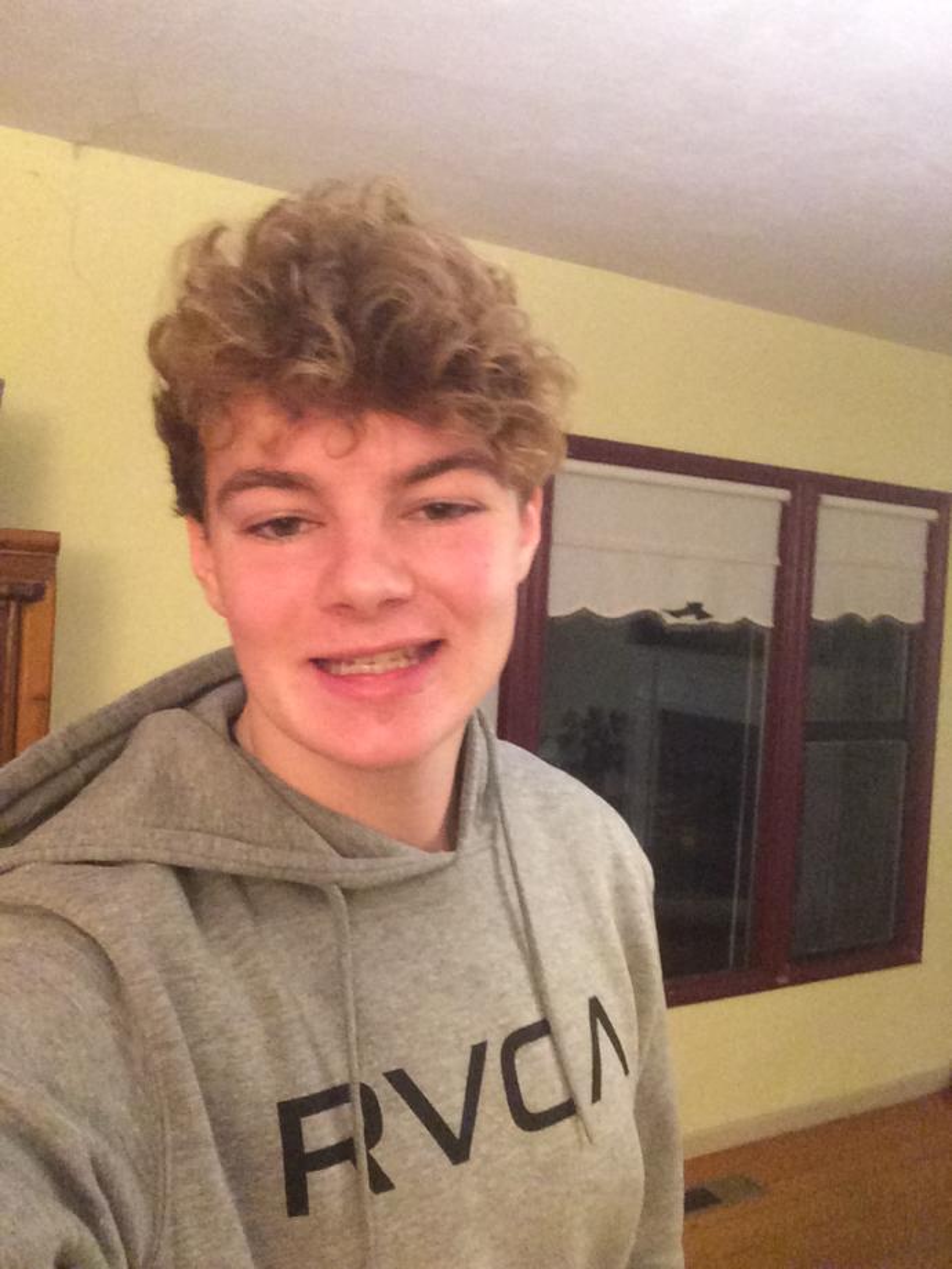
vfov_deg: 58.4
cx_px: 476
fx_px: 1137
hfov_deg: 45.4
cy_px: 634
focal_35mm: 31
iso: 500
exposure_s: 1/15
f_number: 2.4
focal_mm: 2.15
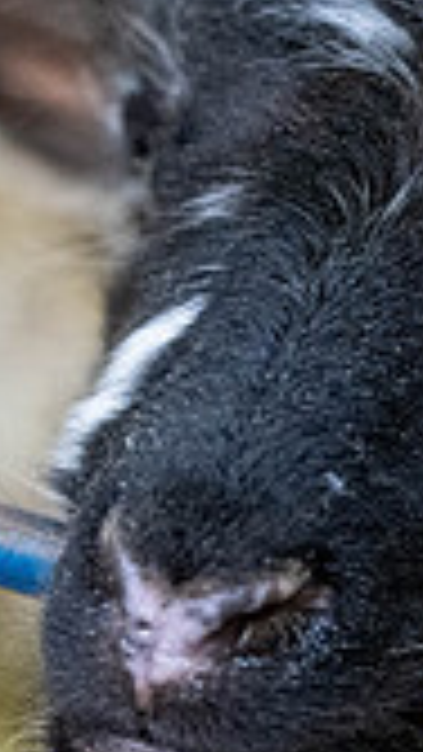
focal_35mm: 149
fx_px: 2970
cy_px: 517
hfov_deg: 8.1
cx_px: 468
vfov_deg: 14.4
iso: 2500
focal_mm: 37
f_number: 3.5
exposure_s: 1/250
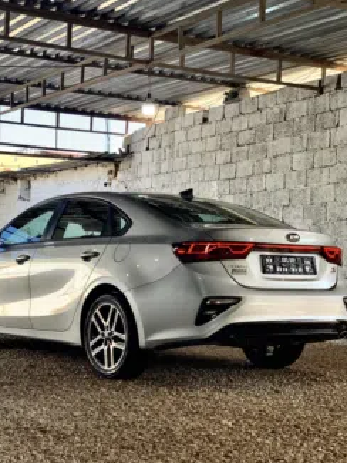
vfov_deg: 30.2
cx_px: 151
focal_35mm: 64
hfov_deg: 22.9
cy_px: 282
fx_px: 855
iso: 32
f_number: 2.4
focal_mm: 6
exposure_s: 1/122
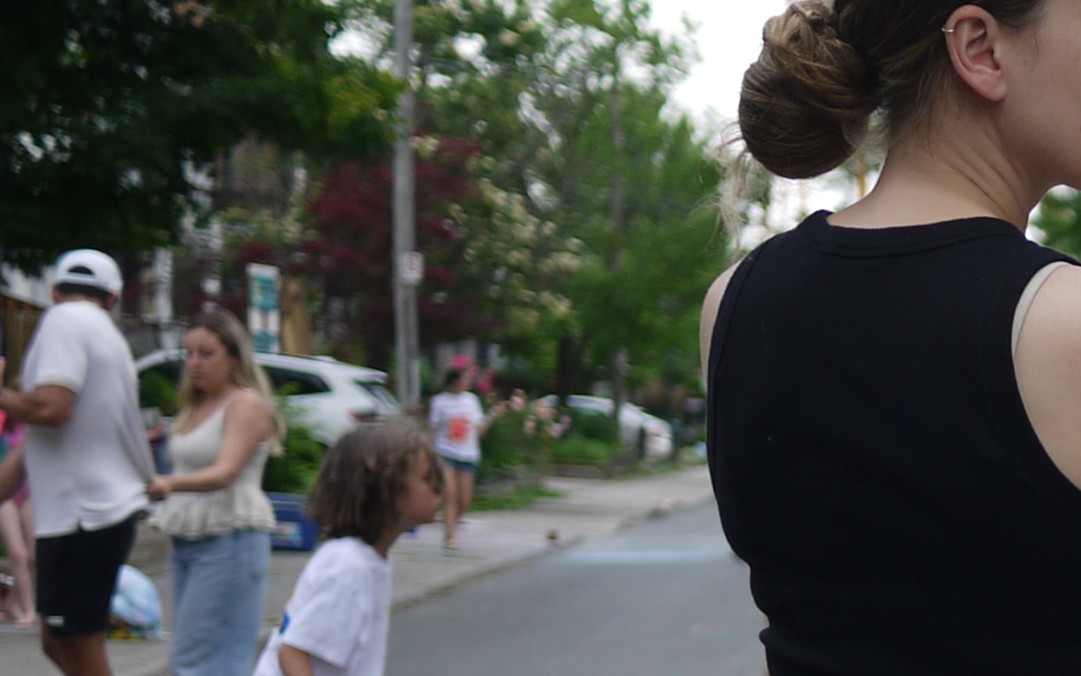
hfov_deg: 14.5
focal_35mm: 133
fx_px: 3918
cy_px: 802
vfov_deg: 9.7
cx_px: 1663
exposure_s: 1/400
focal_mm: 20
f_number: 1.7
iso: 100
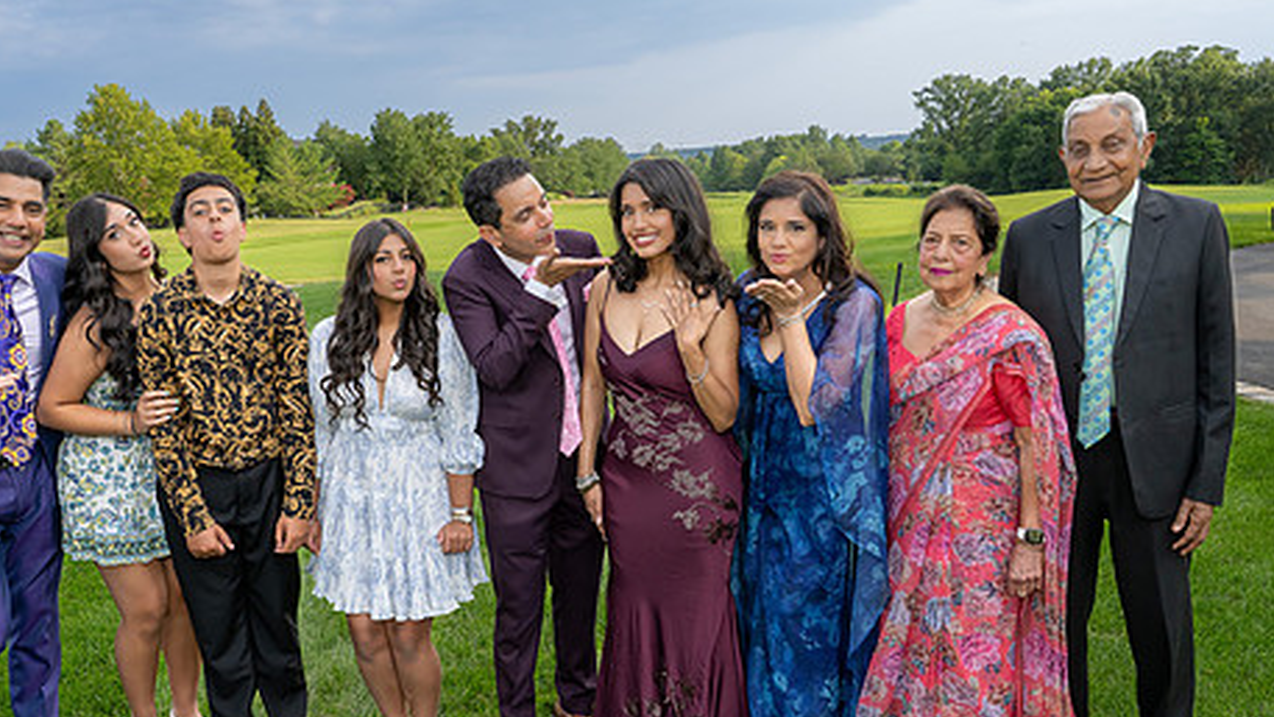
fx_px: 1250
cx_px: 543
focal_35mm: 37
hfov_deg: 53.8
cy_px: 445
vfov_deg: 31.9
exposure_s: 1/250
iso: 450
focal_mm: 25.5
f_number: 9
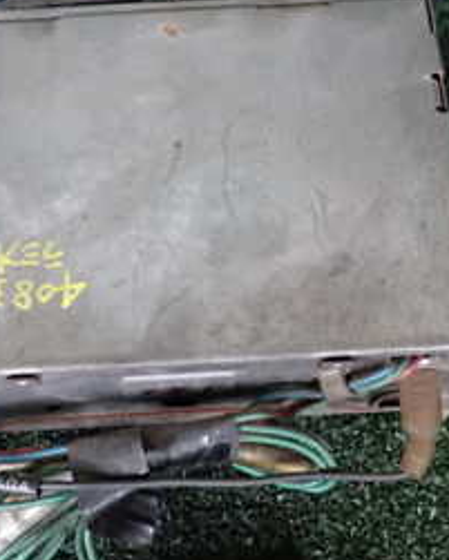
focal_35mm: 70
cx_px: 176
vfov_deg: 27.1
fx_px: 1162
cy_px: 254
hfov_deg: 21.8
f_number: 2.3
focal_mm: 5.4
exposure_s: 1/30
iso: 800
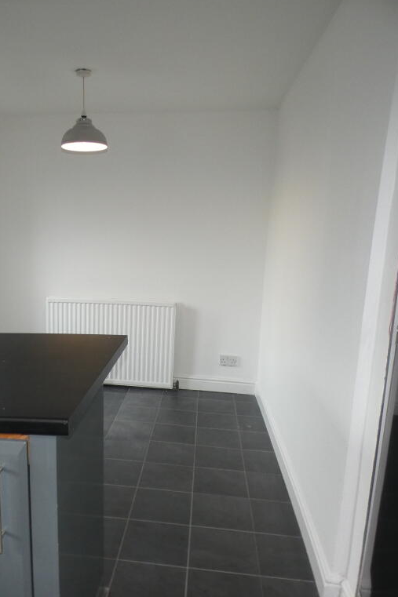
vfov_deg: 65.5
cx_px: 124
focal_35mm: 28
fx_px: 465
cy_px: 297
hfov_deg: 45.5
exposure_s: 1/60
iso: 250
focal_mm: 3.6
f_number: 2.8
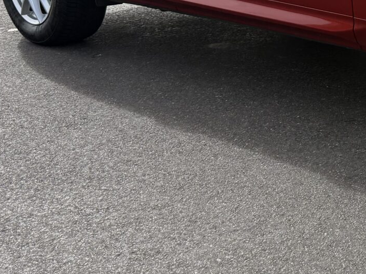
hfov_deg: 20.6
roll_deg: +0.8
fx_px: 920
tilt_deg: -11.4
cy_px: -1
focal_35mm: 87
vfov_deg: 16.6
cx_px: 469
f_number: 1.78
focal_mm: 6.76
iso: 100
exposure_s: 1/5714
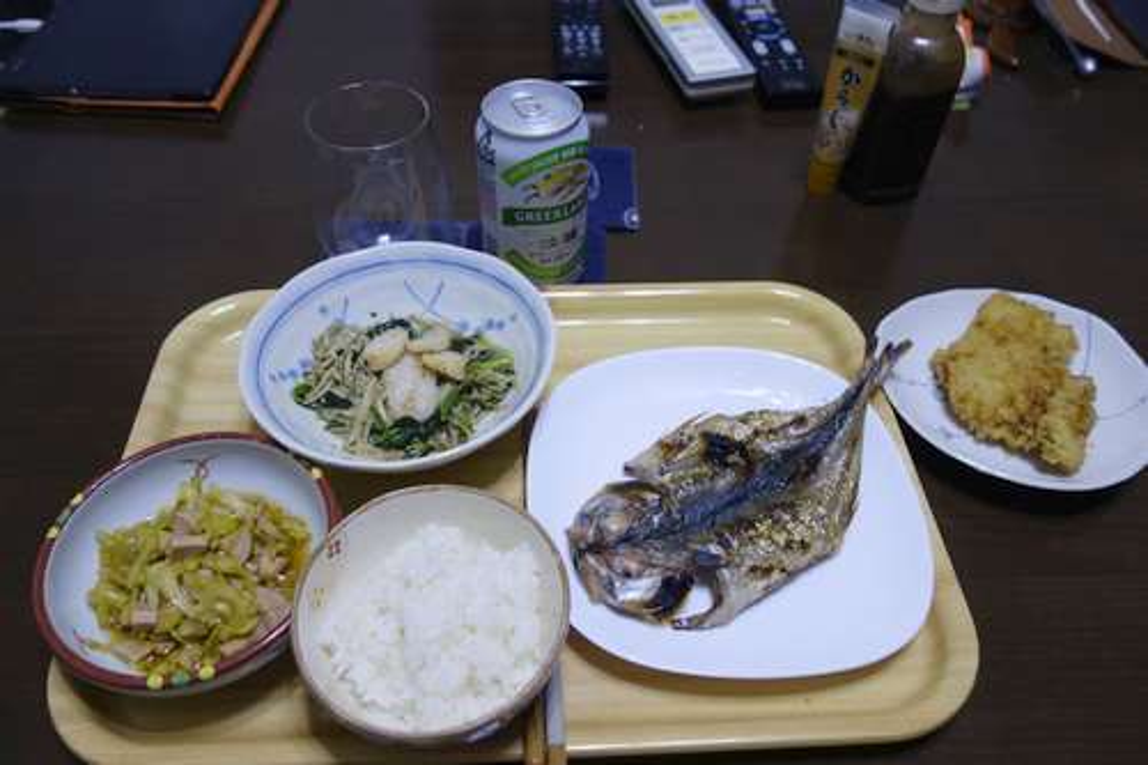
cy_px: 382
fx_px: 893
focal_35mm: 28
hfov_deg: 65.5
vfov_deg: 46.4
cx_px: 574
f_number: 1.8
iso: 200
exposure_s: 1/30
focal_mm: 10.4
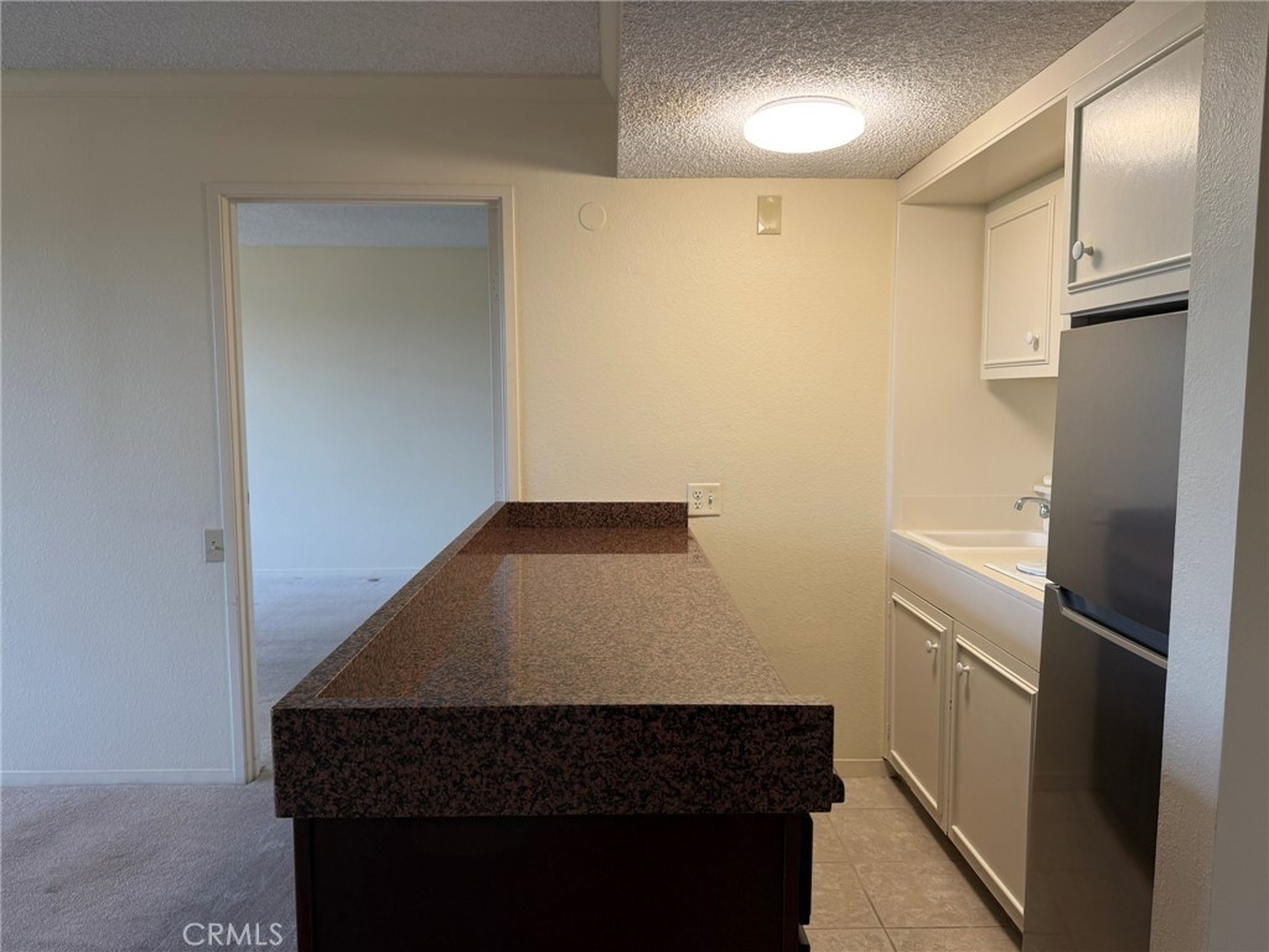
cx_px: 634
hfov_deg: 71.6
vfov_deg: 56.8
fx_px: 880
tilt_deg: -5.5
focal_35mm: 24
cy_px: 476
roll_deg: +0.1
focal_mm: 6.76
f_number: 1.78
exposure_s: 1/60
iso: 100
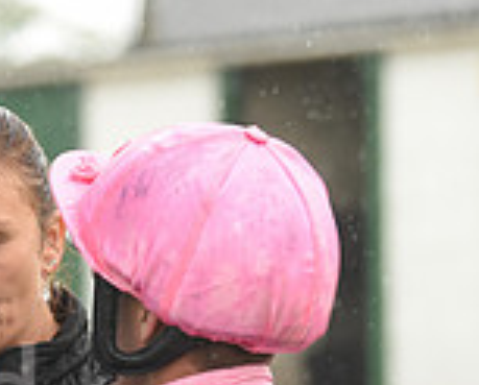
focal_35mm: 480
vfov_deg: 3.2
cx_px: -363
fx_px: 6818
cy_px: 427
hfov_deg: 4.0
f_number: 4.5
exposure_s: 1/1000
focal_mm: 135
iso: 1600
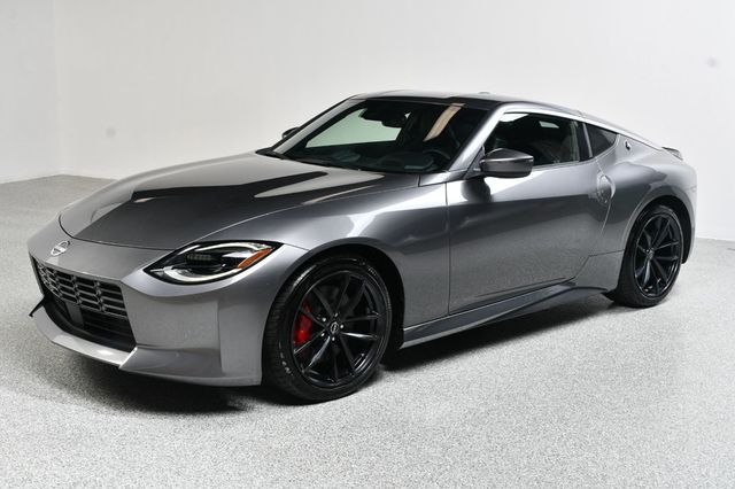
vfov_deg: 29.8
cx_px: 368
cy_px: 244
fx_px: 918
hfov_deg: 43.6
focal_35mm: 45
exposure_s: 1/160
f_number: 9
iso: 100
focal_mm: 30
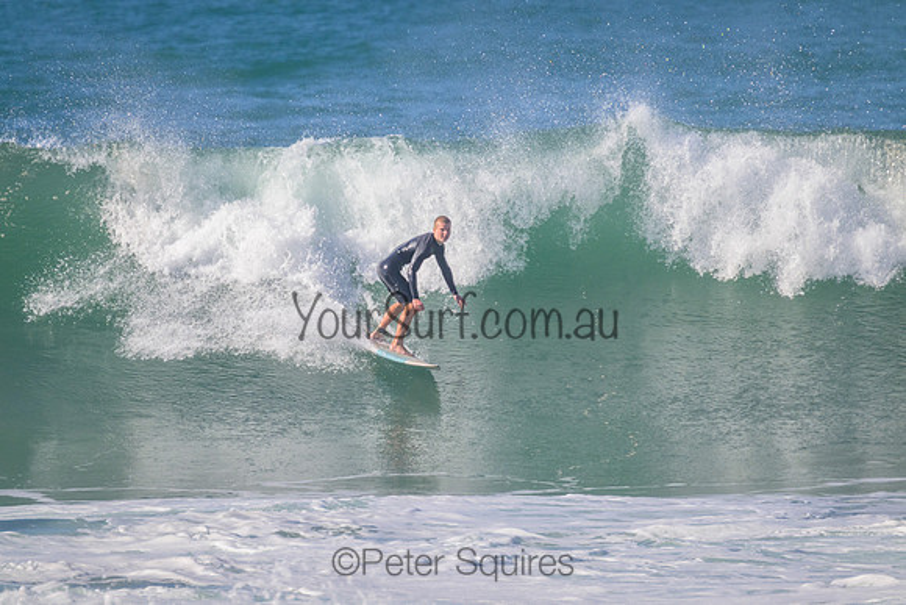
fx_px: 20137
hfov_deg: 2.6
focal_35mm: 800
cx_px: 453
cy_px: 302
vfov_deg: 1.7
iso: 1250
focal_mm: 800
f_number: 11
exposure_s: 1/2000
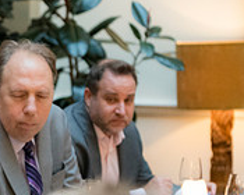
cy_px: 130
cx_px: -130
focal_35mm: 218
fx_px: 1574
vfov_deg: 7.1
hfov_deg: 8.6
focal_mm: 70
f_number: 2.8
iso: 6400
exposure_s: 1/125
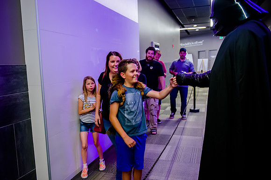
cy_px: 90
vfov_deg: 44.1
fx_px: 223
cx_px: 134
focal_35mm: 30
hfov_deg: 62.7
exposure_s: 1/100
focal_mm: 29
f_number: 2.8
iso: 3200
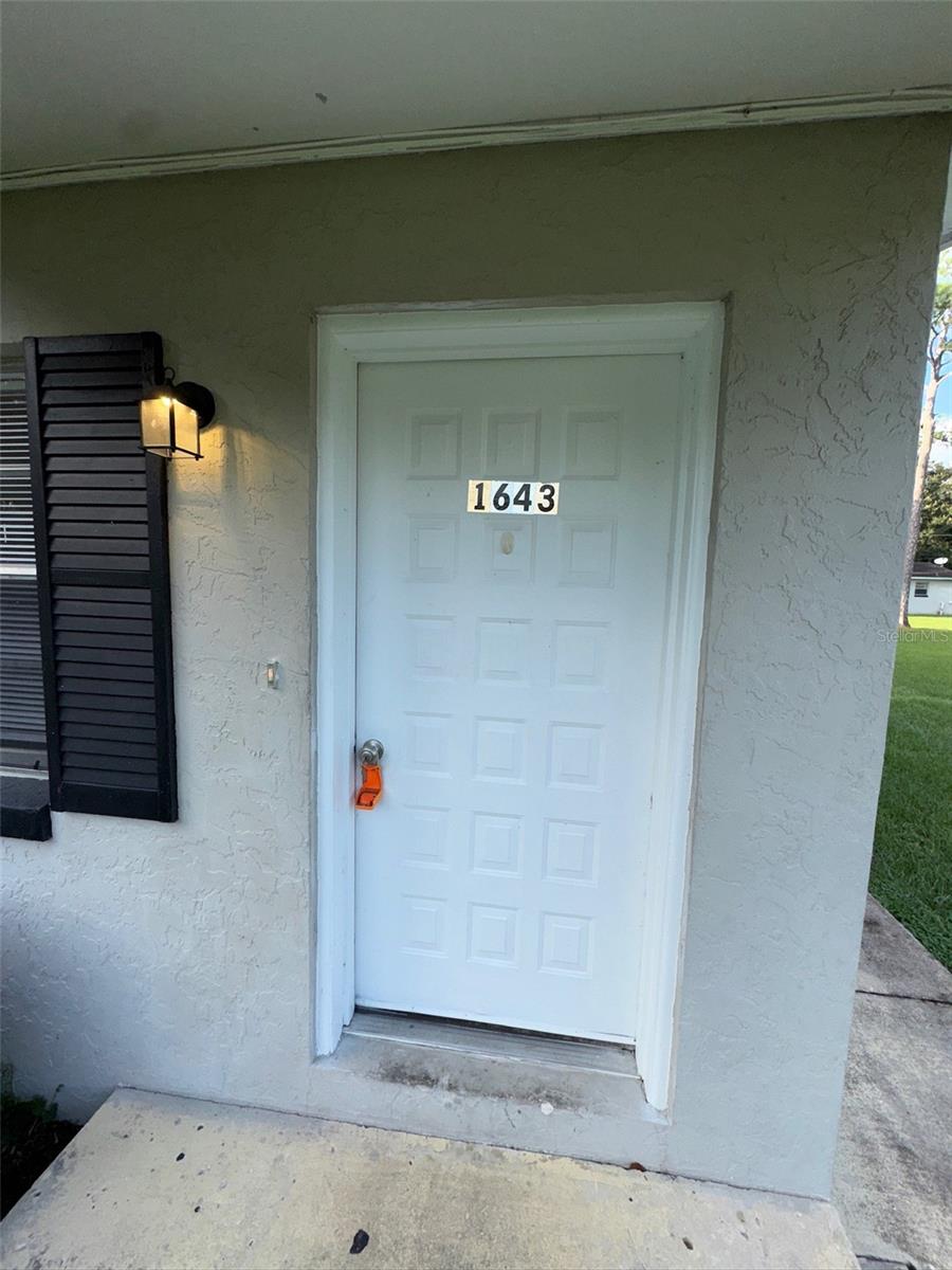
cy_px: 635
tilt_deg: -4.7
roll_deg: -1.2
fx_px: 513
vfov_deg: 102.1
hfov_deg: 85.7
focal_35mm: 14
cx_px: 476
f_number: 2.2
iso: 32
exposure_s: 1/578
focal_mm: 2.22
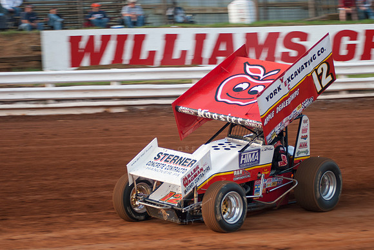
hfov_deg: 17.0
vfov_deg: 11.4
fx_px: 1248
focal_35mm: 120
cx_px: 187
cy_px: 125
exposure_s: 1/500
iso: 250
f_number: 2.8
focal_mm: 80
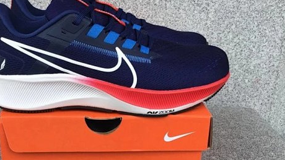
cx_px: 103
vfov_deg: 25.4
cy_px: 88
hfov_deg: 43.3
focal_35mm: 47
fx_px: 355
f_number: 2.4
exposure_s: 1/291
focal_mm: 3.3
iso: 25
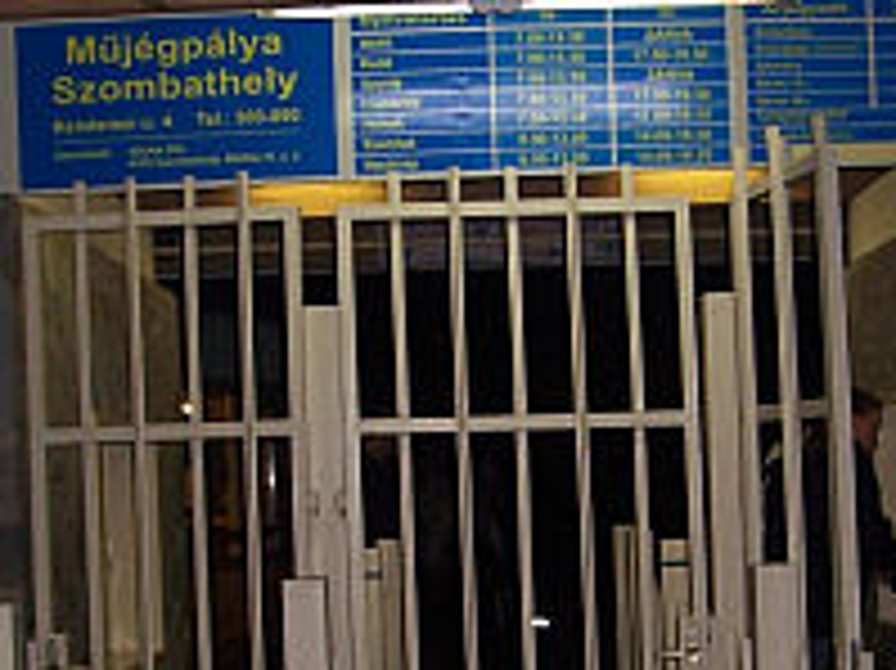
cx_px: 536
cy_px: 499
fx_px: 1992
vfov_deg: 19.0
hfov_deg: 25.3
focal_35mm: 77
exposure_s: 1/60
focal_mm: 5.6
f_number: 2.7
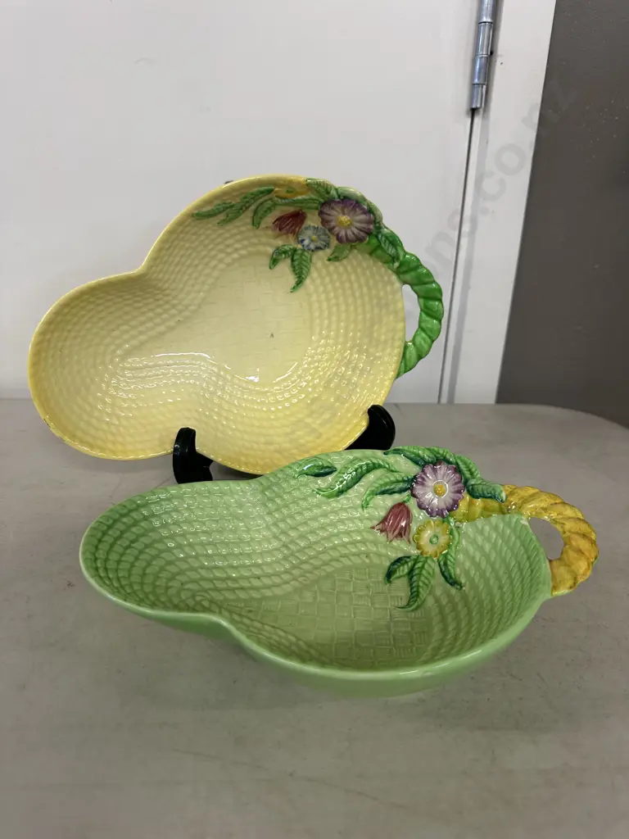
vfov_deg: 71.6
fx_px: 581
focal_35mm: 24
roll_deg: -2.4
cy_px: 420
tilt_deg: -23.3
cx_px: 314
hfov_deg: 56.8
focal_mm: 6.86
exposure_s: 1/100
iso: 160
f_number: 1.78
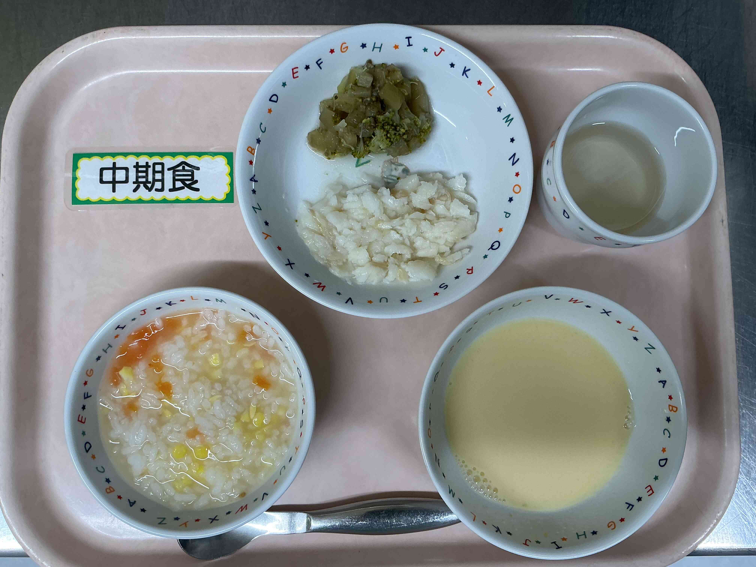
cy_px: 284
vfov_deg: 48.2
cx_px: 378
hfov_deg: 61.7
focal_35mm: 29
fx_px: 633
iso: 40
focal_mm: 3
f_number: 1.8
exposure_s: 1/60
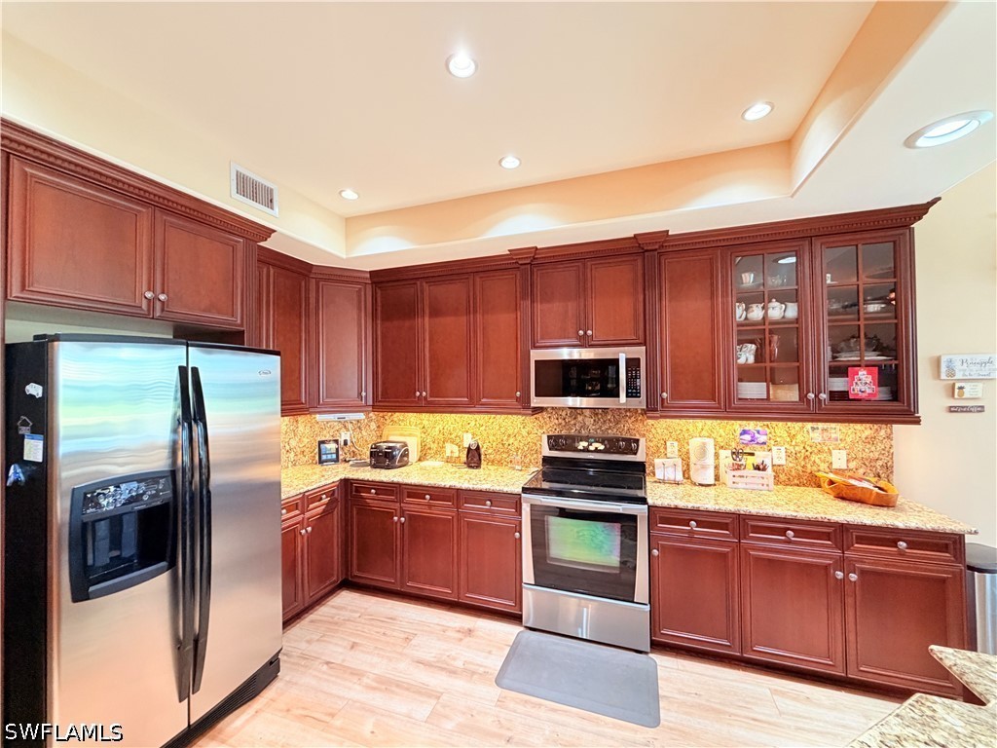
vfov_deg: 85.7
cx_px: 498
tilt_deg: +2.8
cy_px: 374
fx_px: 403
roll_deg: +1.0
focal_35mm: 14
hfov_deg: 102.1
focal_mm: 2.22
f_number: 2.2
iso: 320
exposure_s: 1/60
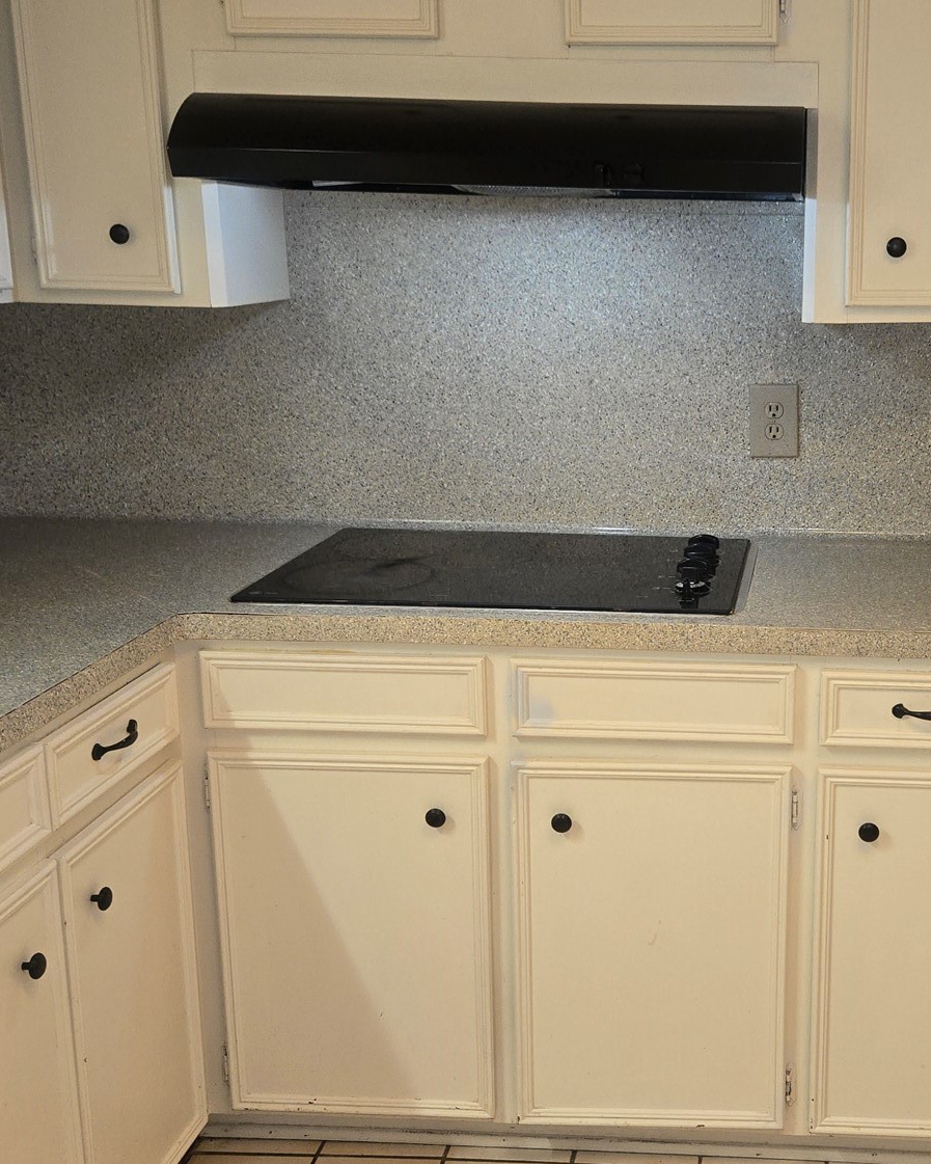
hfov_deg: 35.3
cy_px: 581
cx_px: 745
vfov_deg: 44.8
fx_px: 1412
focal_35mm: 41
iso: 100
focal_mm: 5.4
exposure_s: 1/30
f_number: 1.8
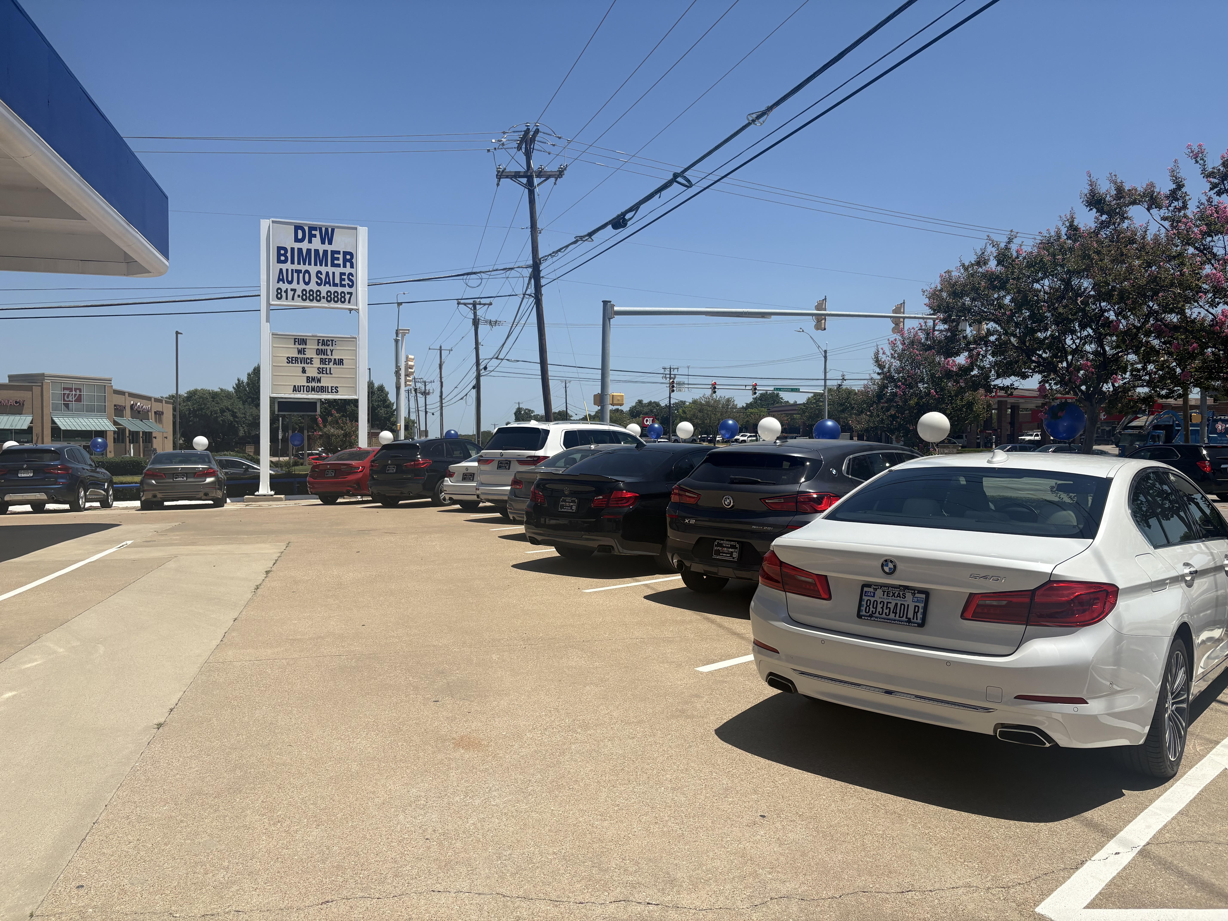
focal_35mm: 26
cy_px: 460
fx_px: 922
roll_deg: +0.1
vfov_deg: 53.1
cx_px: 614
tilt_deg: -1.2
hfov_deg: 67.3
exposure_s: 1/5814
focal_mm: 5.96
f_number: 1.6
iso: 50
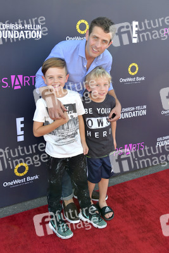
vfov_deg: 58.7
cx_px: 84
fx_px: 225
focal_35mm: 32
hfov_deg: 41.1
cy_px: 126
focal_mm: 32
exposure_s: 1/320
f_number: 4.5
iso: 400
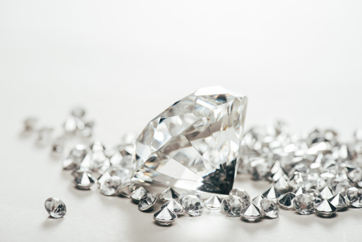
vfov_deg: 13.0
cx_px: 181
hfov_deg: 19.5
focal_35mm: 105
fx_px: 1056
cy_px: 121
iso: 320
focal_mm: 105
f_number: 10
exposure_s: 1/200
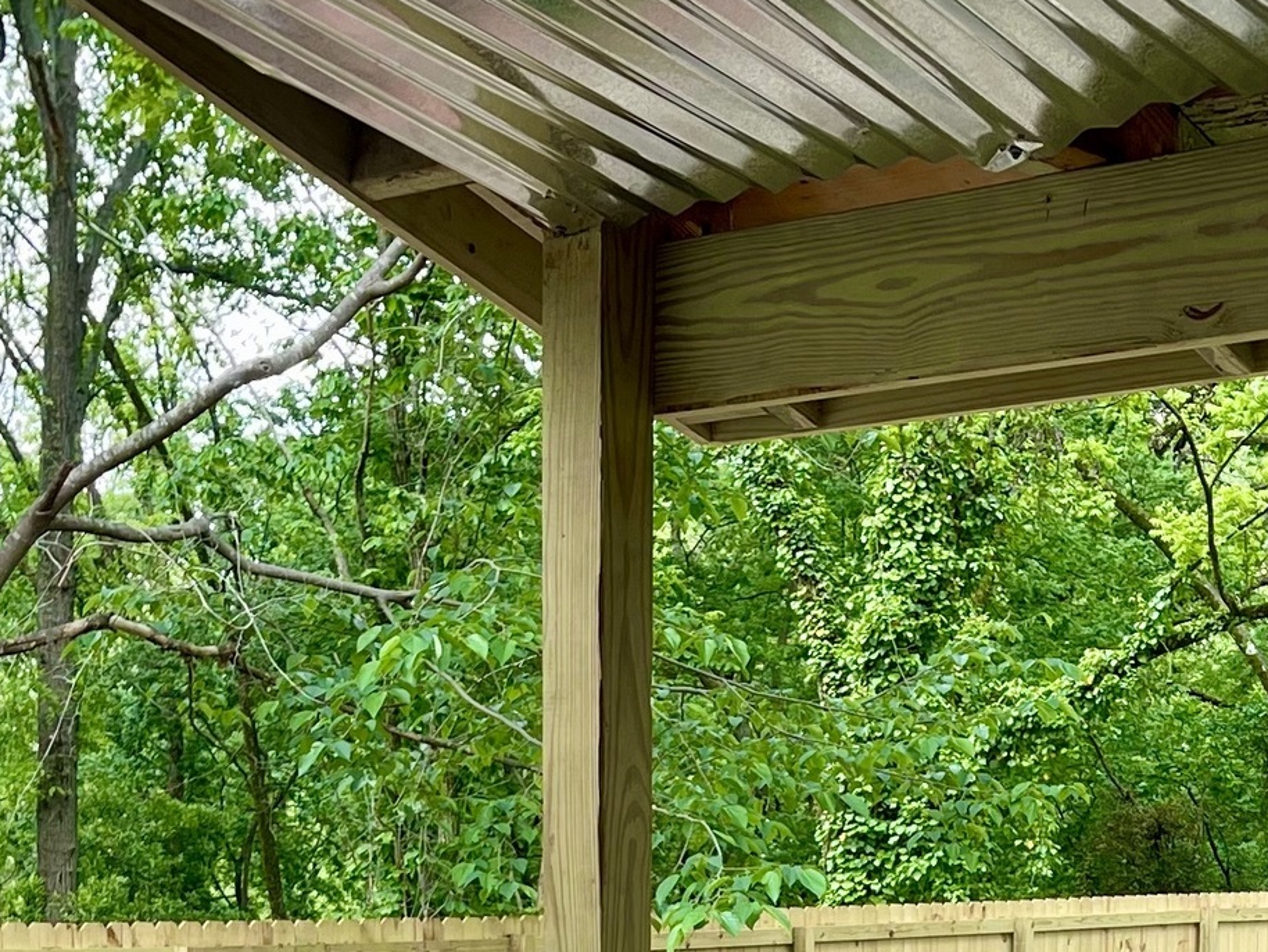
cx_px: 763
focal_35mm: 84
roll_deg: -1.4
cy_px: 1329
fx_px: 3078
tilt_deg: -6.1
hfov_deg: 23.2
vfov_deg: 16.4
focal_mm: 5.1
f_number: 1.6
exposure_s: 1/144
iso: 32
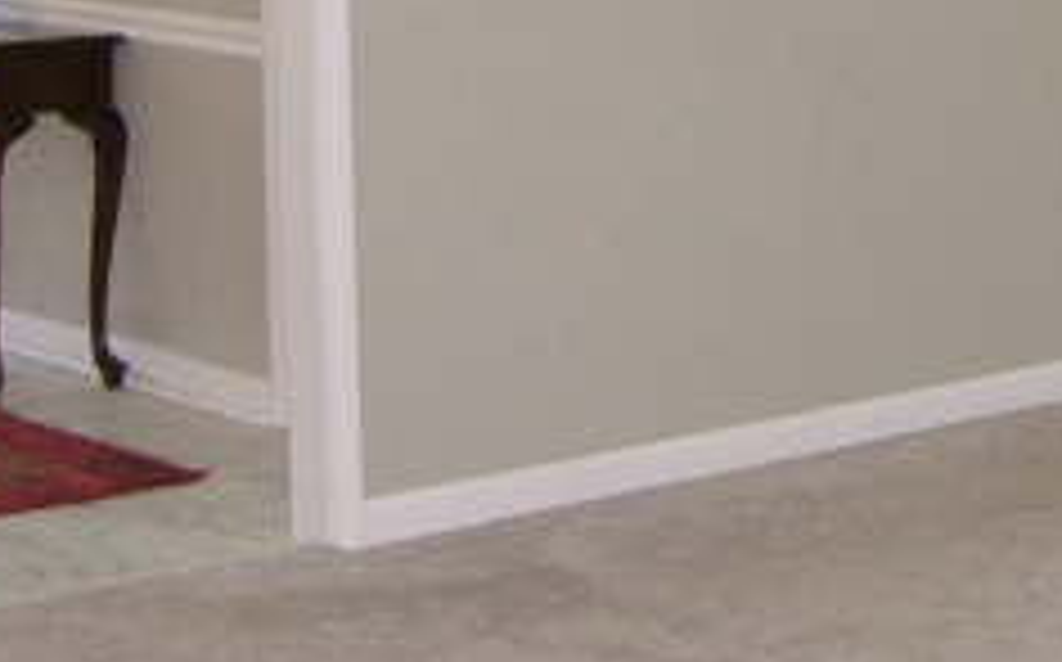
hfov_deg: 15.8
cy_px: -140
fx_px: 3643
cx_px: 1368
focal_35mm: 126
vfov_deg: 10.2
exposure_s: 1/60.1
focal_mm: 6.9
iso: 70
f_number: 2.8
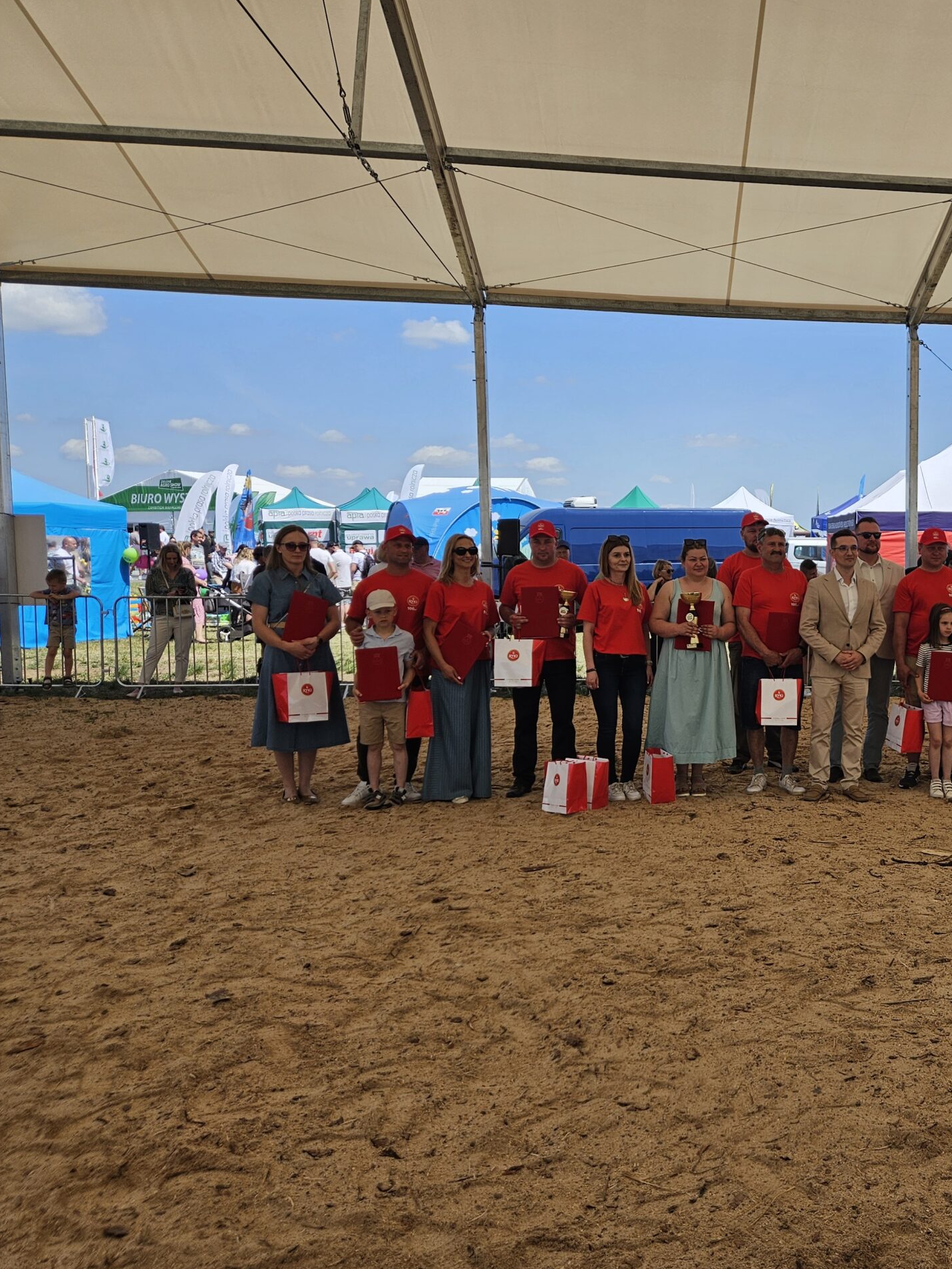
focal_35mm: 31
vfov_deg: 58.3
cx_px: 817
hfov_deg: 42.5
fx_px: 1136
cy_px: 636
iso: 25
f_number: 1.8
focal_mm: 5.4
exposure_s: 1/1559
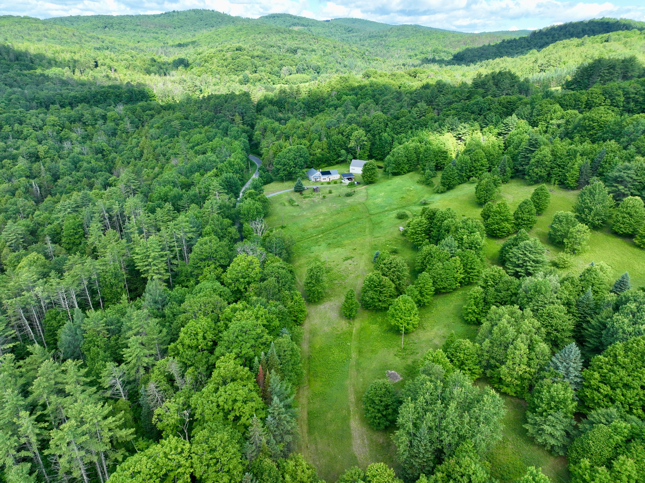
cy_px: 242
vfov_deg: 56.8
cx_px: 322
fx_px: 447
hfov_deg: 71.6
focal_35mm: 24
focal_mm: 12.29
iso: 200
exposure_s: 1/1000
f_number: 2.8
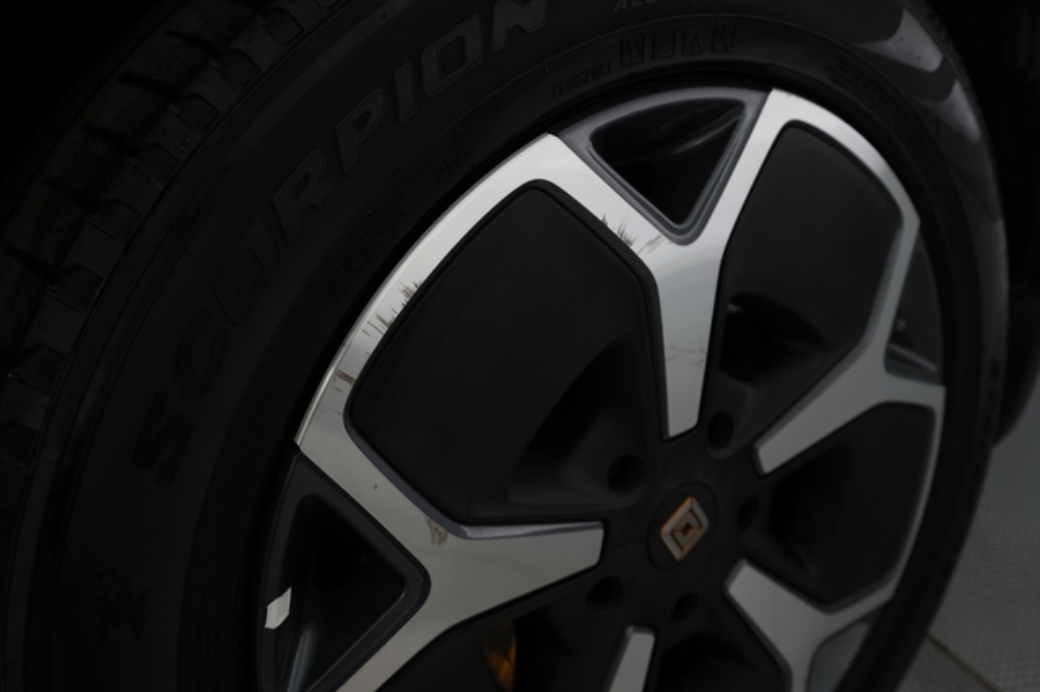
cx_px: 520
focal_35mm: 28
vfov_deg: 46.4
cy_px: 346
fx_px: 808
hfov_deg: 65.5
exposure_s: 1/100
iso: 1000
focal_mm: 28
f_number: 4.5
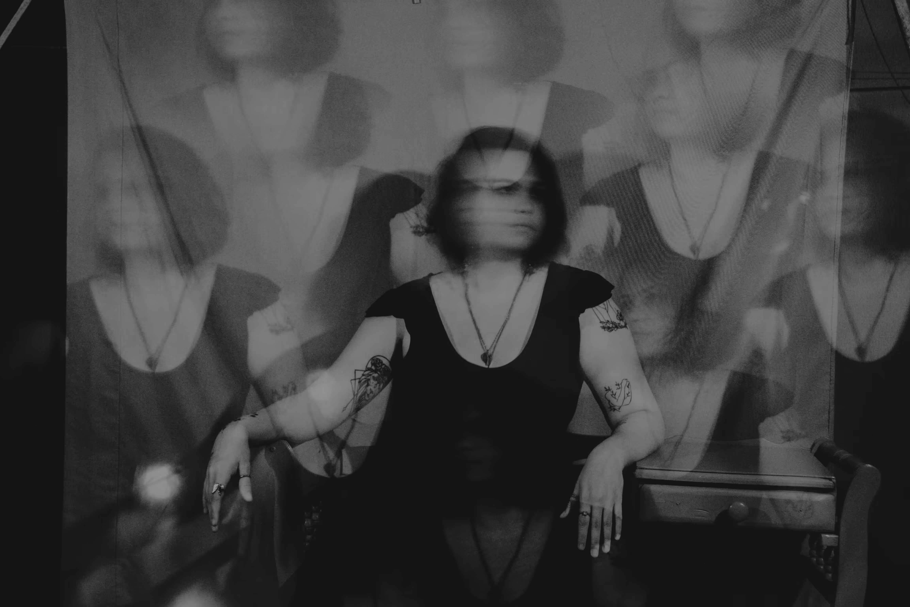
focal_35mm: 48
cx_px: 455
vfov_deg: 28.1
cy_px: 304
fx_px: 1213
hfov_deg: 41.1
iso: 400
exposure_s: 4
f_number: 4.8
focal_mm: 32
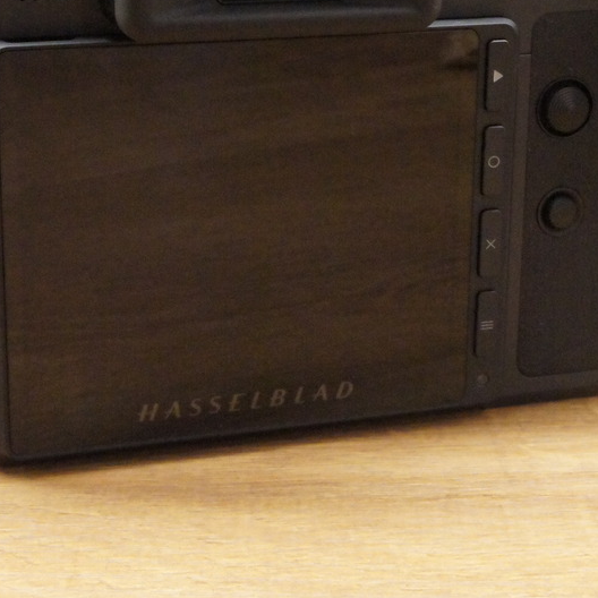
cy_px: 181
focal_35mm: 84
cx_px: 323
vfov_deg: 20.6
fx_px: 1641
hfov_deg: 20.6
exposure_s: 1/50
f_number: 14
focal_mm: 29
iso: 6400
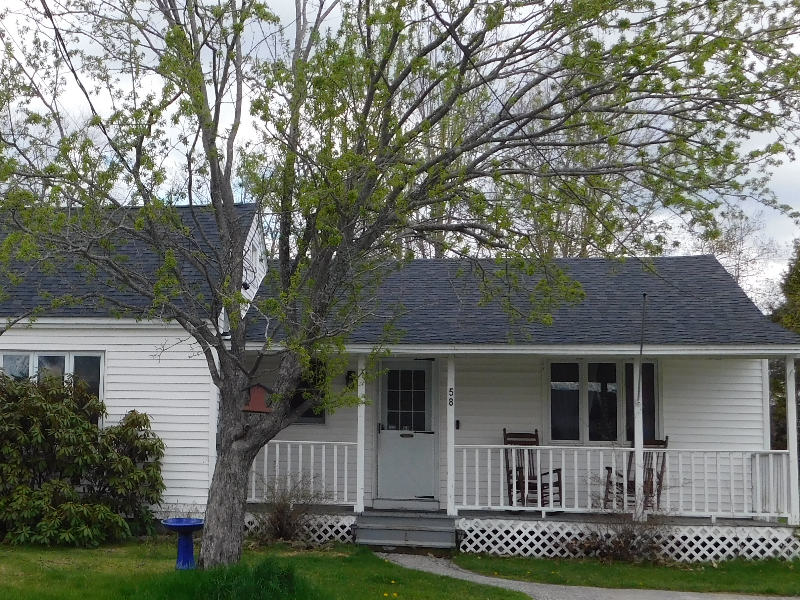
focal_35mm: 58
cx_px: 157
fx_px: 1341
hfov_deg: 32.3
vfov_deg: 25.2
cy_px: 319
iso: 125
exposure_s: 1/800
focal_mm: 5.3
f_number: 3.2
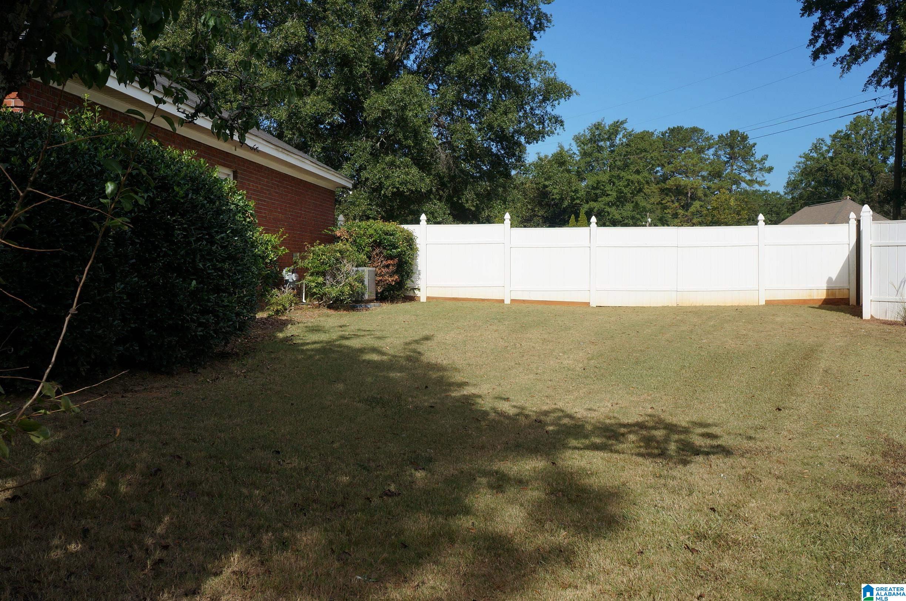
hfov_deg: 51.4
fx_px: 942
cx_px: 453
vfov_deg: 35.4
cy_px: 300
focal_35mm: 38
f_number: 8
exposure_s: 1/400
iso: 100
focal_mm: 25
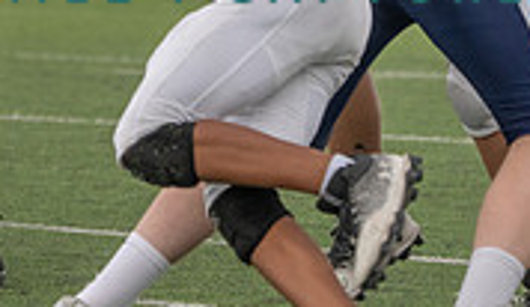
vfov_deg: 1.3
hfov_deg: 2.3
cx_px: -291
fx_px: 13317
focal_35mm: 941
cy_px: -100
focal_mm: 247
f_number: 5.6
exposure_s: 1/1000
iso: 800
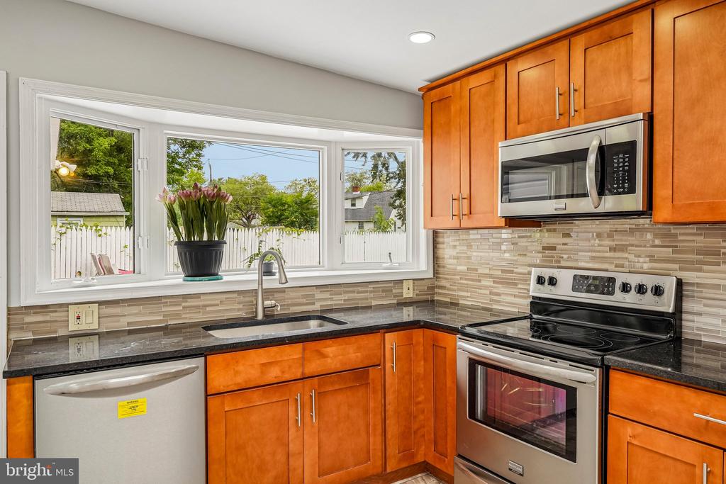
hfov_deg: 73.7
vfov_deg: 53.1
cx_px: 363
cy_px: 242
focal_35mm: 24
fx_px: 484
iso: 500
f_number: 8
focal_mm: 24
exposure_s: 1/125
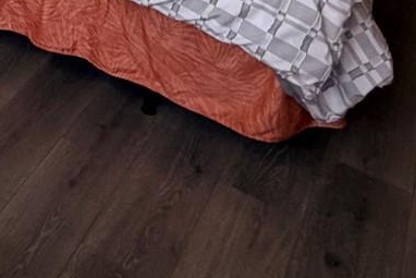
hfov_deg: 27.8
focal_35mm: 61
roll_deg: +3.1
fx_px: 705
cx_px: -112
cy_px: -330
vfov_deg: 15.7
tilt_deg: -6.7
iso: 160
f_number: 2.2
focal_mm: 2.22
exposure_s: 1/60
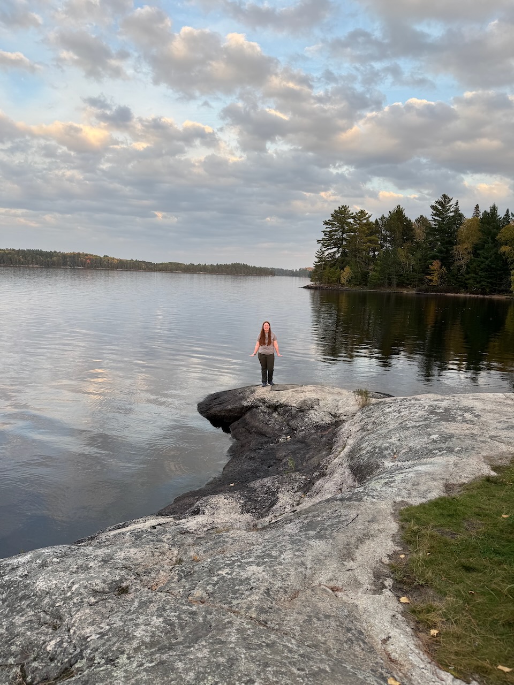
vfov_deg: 71.6
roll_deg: -2.2
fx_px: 475
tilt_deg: -7.9
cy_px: 342
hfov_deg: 56.8
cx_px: 257
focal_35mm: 24
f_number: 1.78
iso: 80
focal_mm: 6.76
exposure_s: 1/700
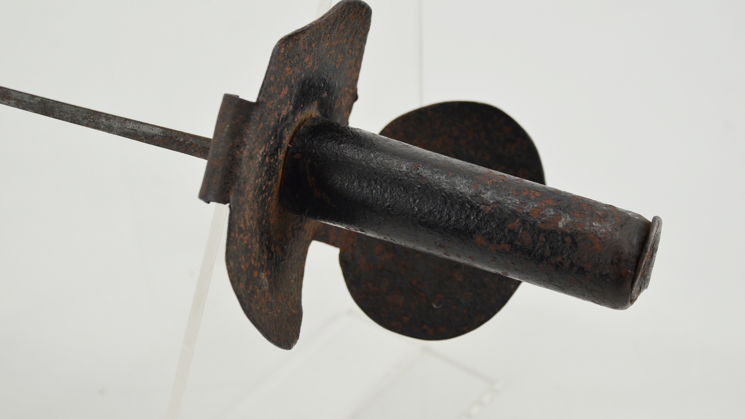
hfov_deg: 21.4
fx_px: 1976
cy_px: 187
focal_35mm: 100
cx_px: 376
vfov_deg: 12.1
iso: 800
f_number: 5
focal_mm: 62
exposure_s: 1/200
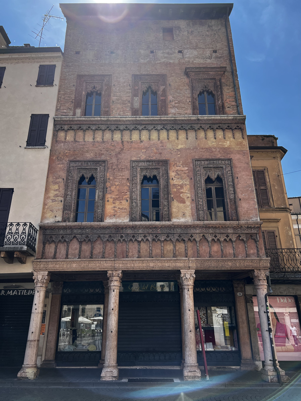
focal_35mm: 26
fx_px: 301
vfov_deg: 67.3
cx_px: 150
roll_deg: -0.3
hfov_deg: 53.1
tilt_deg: +22.6
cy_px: 200
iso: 50
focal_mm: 5.7
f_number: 1.5
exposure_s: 1/2008
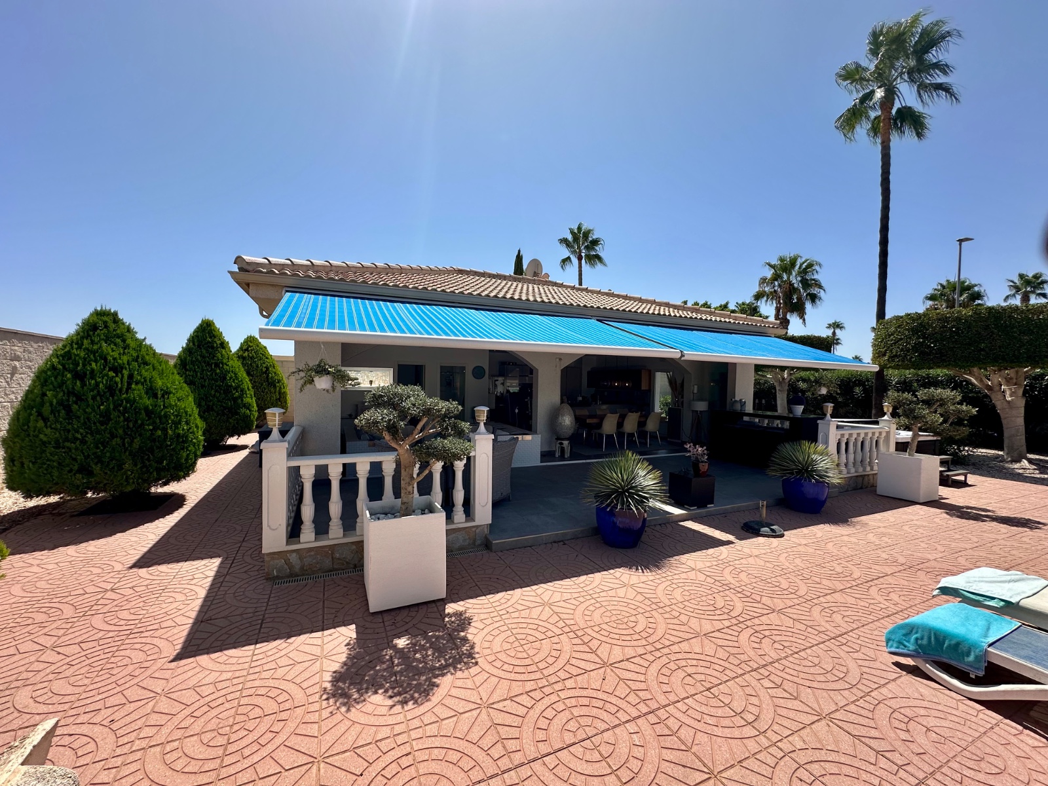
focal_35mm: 14
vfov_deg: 85.7
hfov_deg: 102.1
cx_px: 524
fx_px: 424
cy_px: 393
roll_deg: -2.5
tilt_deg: +0.2
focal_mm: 2.22
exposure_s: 1/2053
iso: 50
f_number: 2.2
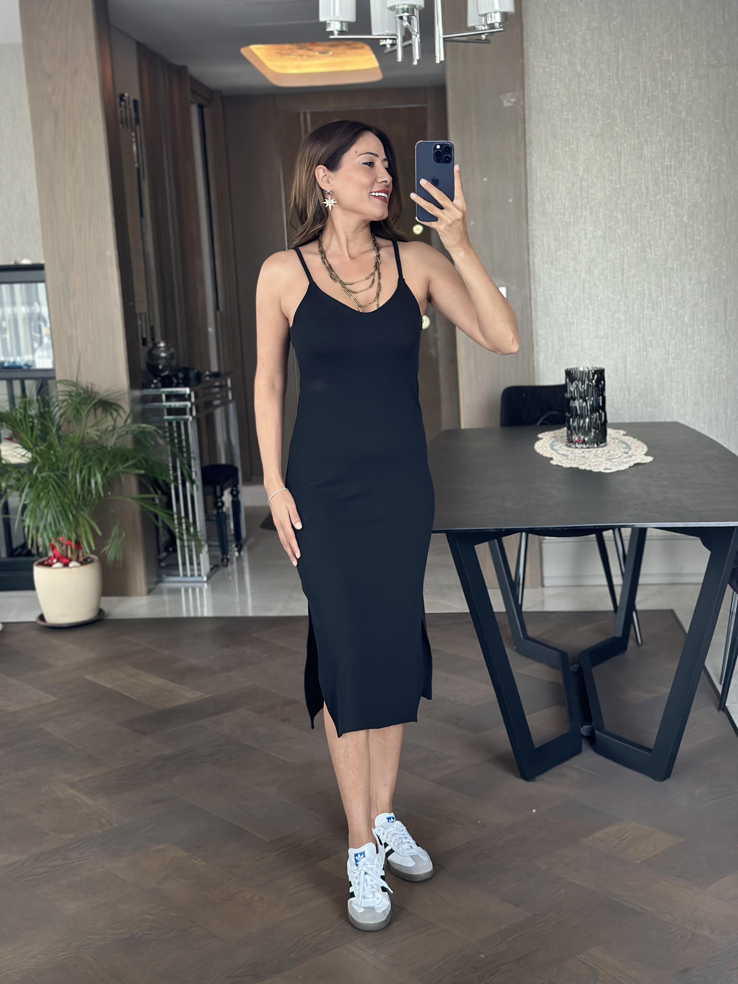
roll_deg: +3.9
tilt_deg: -18.1
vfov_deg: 39.7
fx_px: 1364
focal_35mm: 48
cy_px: 492
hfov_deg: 30.3
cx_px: 369
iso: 320
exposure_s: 1/60
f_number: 1.78
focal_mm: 6.86
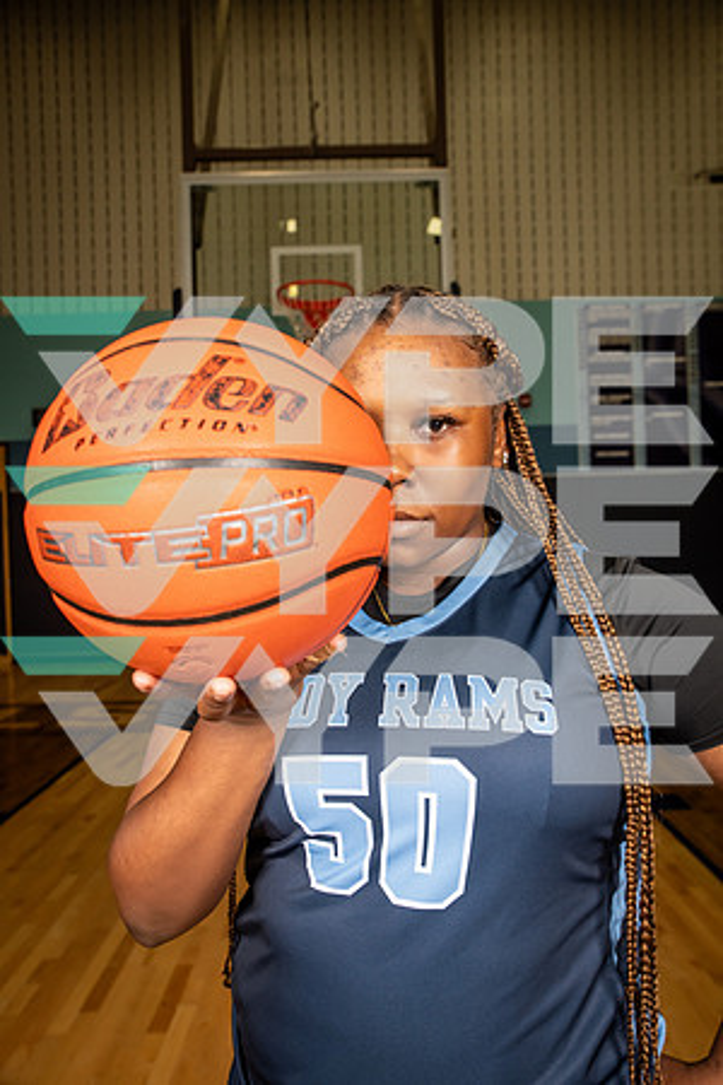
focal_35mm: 32
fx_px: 964
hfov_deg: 41.1
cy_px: 542
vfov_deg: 58.7
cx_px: 362
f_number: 6.3
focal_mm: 32
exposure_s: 1/320
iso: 640
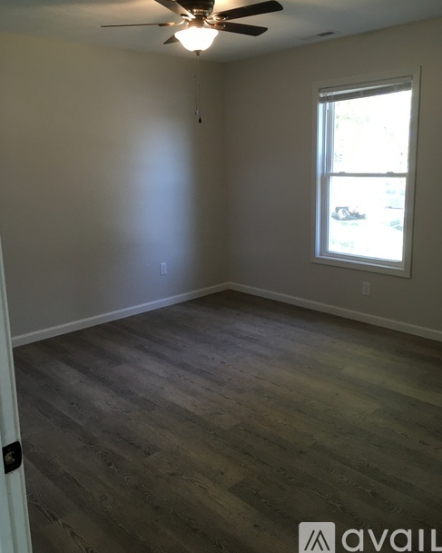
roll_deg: +0.1
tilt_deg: -8.8
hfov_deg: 47.1
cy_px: 256
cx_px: 219
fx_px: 507
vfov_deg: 57.1
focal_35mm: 31
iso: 40
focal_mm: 4.15
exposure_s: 1/30
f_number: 2.2
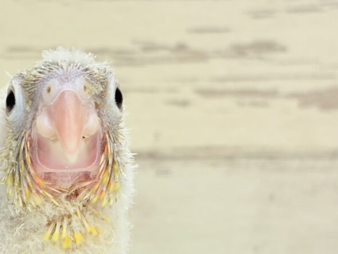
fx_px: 1026
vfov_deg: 14.1
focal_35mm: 105
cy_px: 186
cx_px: 20
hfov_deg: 18.3
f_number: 1.6
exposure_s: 1/50
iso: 50
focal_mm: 5.96
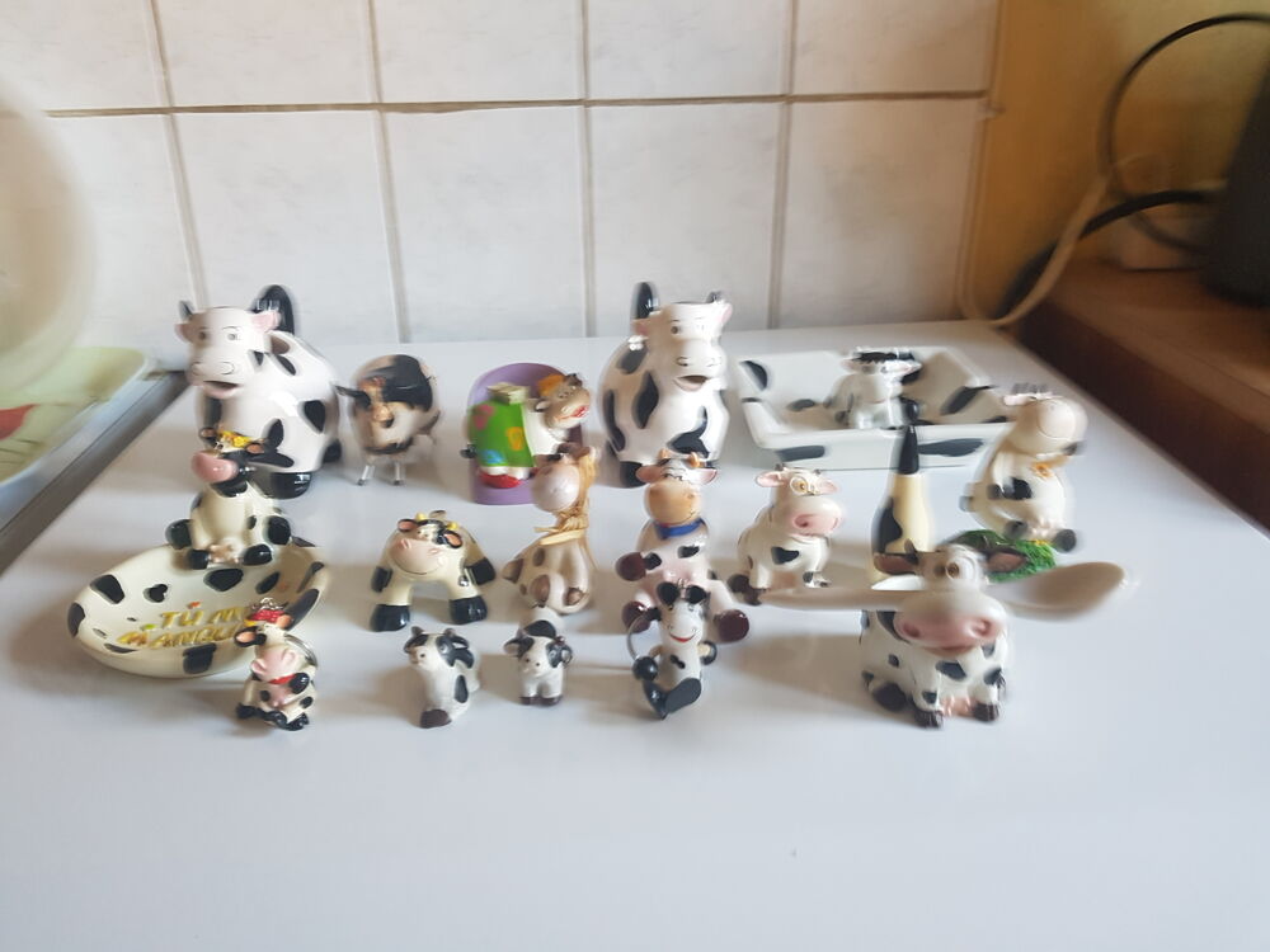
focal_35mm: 26
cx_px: 635
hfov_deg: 67.3
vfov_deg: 53.1
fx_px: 954
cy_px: 476
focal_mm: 4.2
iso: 160
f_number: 1.7
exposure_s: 1/25
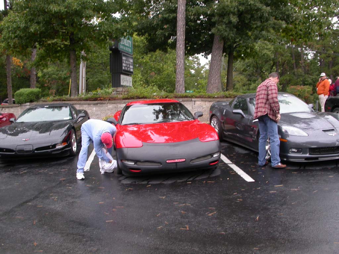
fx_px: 372
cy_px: 127
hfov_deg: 49.0
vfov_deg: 37.7
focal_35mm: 38
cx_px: 170
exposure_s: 1/80.9
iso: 100
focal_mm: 7.85
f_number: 3.3
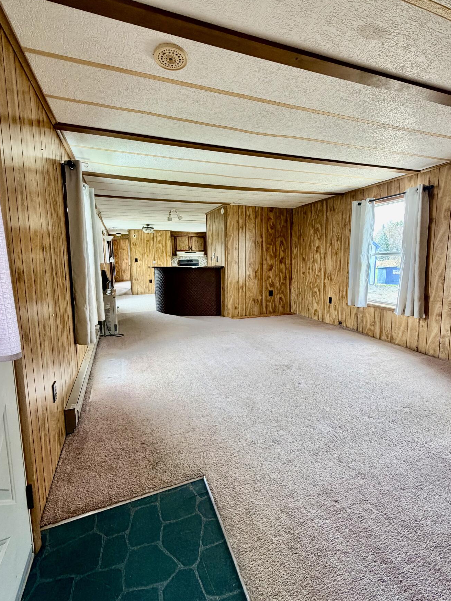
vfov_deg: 94.5
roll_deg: +2.0
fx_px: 278
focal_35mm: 16
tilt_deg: -6.6
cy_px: 291
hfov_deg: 78.1
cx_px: 221
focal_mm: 2.22
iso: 200
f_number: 2.2
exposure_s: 1/121
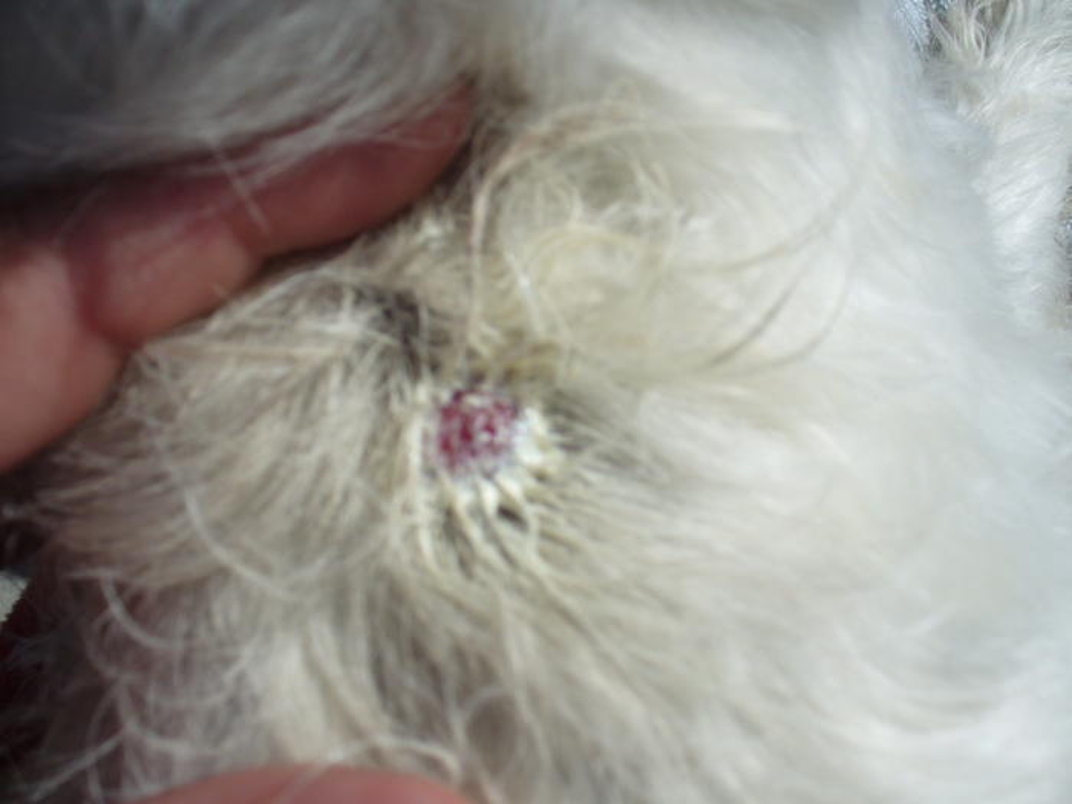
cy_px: 402
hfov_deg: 50.1
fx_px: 1146
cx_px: 536
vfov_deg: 38.7
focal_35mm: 37
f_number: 5.6
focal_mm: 6.1
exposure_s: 1/1000
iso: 80
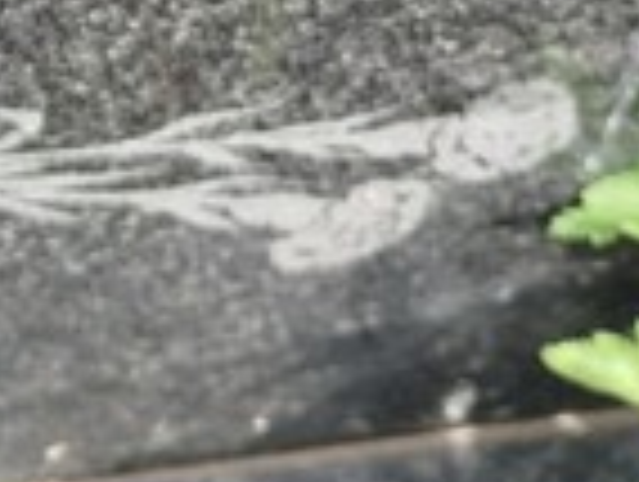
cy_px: -766
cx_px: -234
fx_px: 2496
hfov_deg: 13.9
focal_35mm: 135
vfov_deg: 9.5
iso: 50
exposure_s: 1/123
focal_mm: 5.31
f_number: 1.7
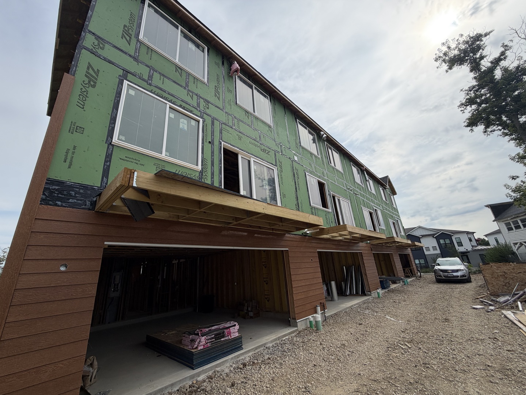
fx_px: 213
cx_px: 263
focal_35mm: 14
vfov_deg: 85.7
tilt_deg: +19.7
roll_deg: +4.6
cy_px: 198
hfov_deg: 102.1
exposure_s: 1/1105
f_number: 2.2
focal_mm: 2.22
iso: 20
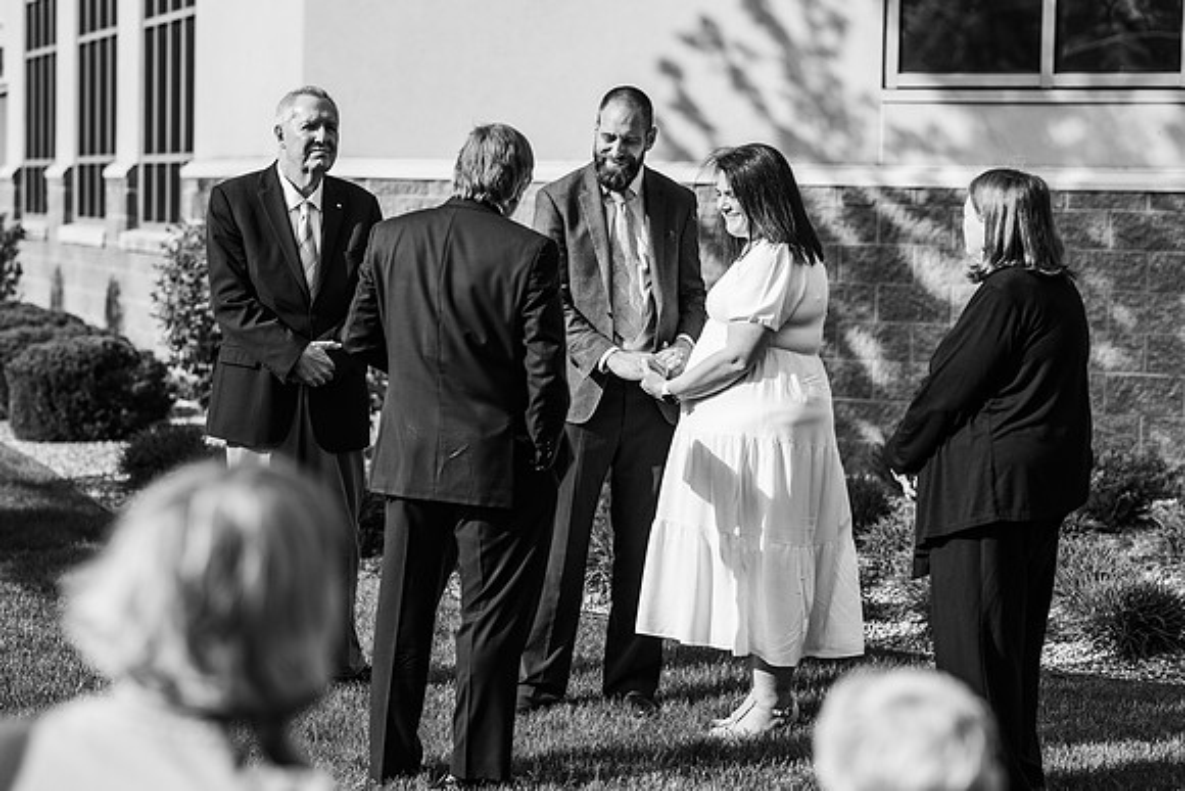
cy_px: 396
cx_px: 592
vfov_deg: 16.1
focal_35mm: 85
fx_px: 2798
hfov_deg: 23.9
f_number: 2.8
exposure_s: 1/4000
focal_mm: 85
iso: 125
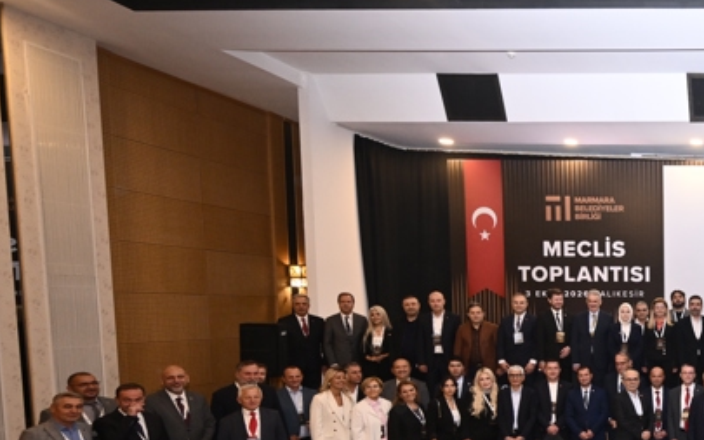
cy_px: 357
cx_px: 772
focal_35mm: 35
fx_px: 674
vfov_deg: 34.9
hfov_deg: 43.1
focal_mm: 15.5
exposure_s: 1/100
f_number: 4
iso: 1250
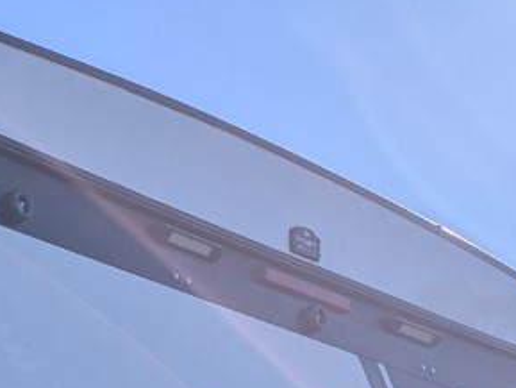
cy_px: 890
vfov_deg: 11.0
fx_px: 1730
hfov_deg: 15.7
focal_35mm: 116
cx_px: -247
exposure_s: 1/2976
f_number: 1.85
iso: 44
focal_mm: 6.81
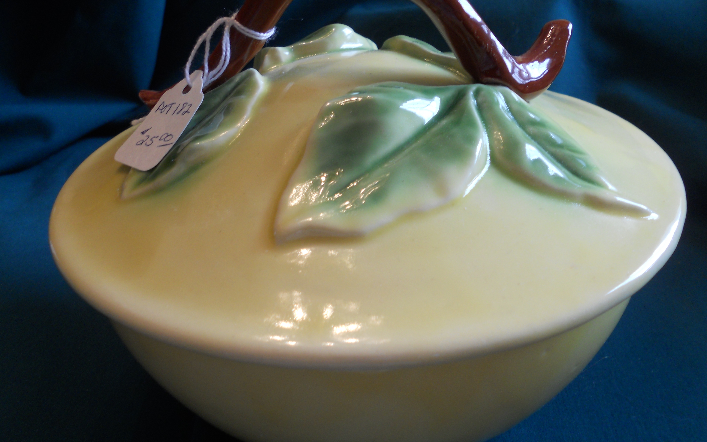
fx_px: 694
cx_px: 360
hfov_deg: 54.0
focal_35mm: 36
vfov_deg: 35.3
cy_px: 213
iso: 100
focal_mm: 5.8
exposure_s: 1/30
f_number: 3.5
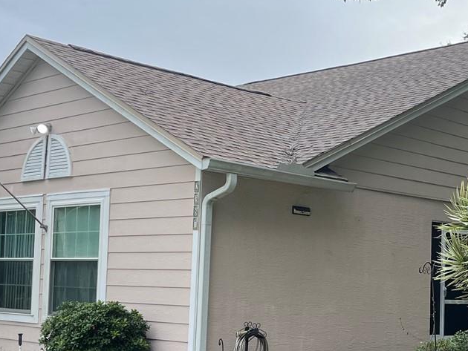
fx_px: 893
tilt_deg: +2.9
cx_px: 371
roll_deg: -2.1
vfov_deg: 22.2
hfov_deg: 28.8
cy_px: 227
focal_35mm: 66
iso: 50
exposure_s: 1/1339
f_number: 1.6
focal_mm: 5.1
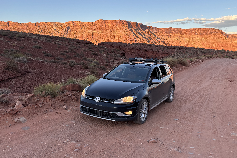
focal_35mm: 28
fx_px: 184
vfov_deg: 46.4
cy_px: 72
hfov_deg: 65.5
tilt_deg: -7.9
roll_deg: -0.9
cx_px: 120
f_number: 1.6
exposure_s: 1/486
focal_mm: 5.96
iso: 50
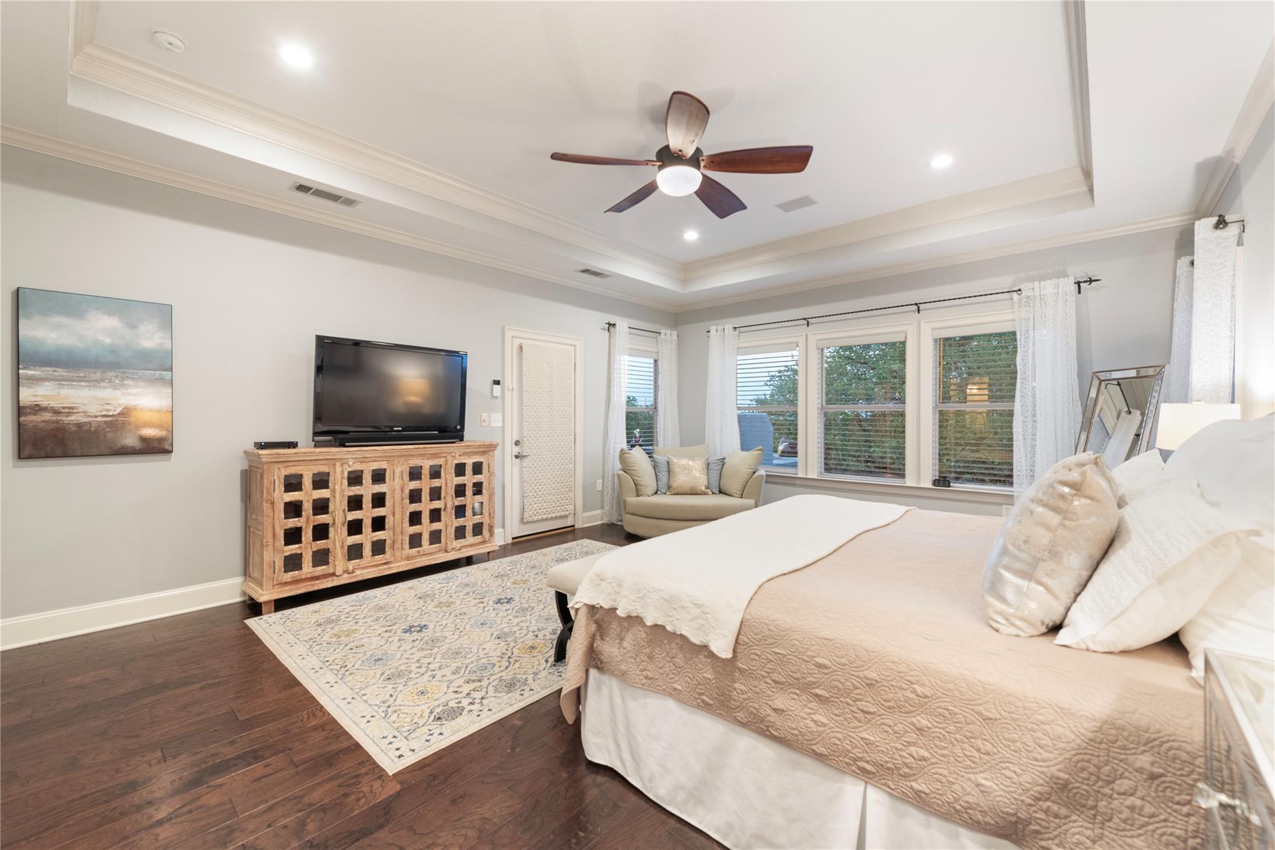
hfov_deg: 100.4
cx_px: 638
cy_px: 425
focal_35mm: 15
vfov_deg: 77.3
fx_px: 531
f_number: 7.1
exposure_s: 1/4
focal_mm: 15
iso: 800
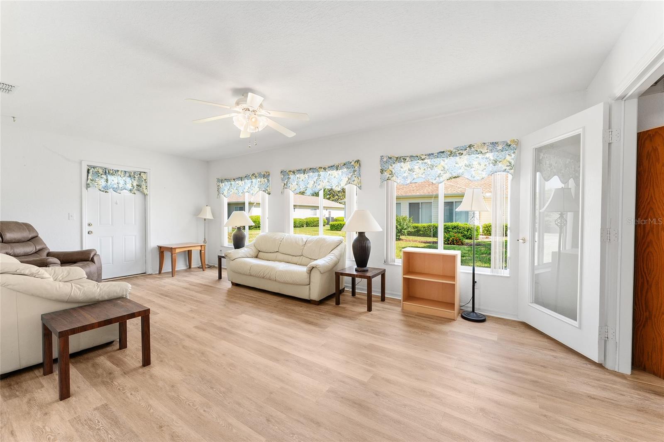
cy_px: 221
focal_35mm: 14
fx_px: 258
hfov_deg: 104.3
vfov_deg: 81.2
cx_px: 332
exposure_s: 1/30
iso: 400
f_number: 7.1
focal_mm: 14
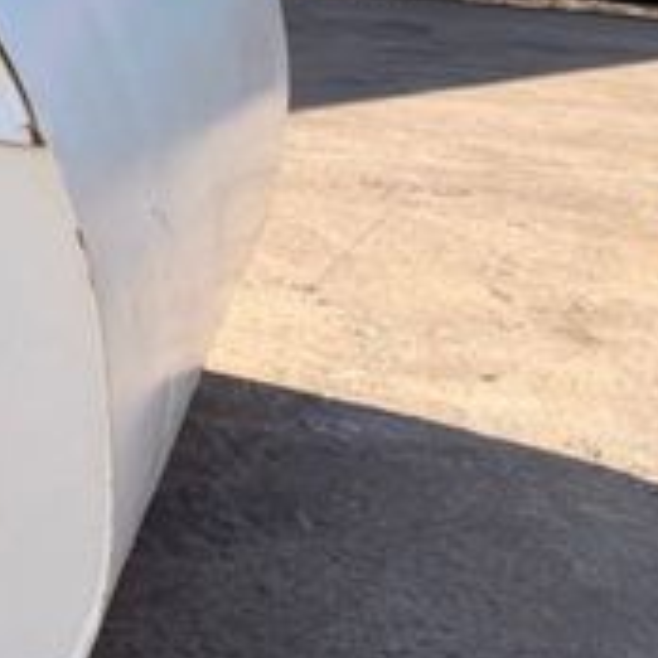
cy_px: 193
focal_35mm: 73
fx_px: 1570
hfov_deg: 20.1
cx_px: -355
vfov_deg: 23.5
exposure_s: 1/3425
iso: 80
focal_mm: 6.76
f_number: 1.78
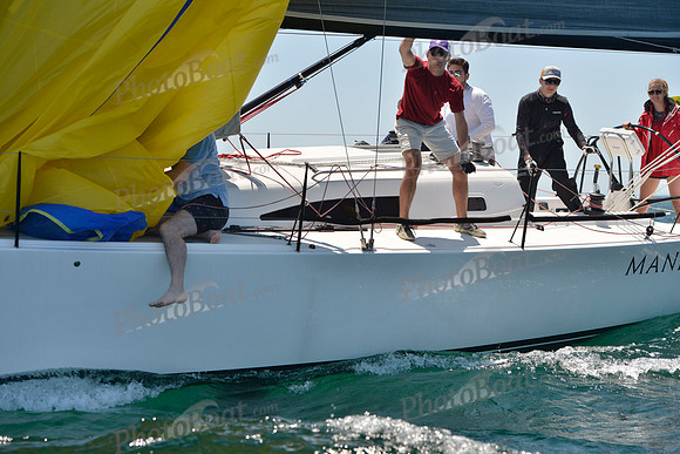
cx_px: 340
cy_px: 227
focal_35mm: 92
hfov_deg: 22.1
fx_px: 1738
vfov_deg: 14.9
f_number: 5.6
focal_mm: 92
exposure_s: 1/800
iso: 400
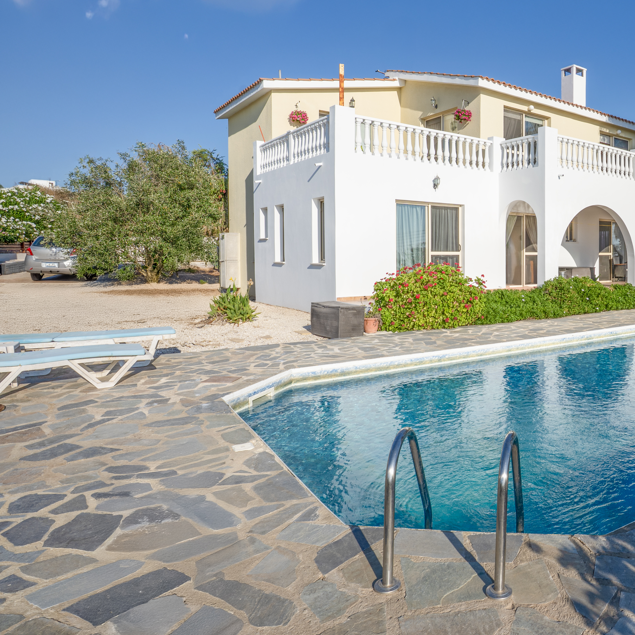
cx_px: 541
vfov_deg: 62.7
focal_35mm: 25
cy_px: 274
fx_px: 519
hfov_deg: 56.4
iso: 100
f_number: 10
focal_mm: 16
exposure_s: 1/250
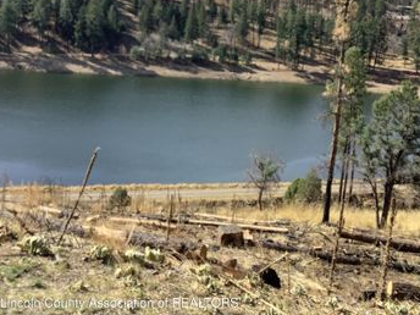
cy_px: 95
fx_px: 546
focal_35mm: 45
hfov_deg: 42.1
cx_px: 211
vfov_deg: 31.8
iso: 25
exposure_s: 1/905
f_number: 2.4
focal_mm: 3.3
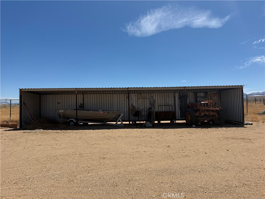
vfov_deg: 56.8
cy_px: 100
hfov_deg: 71.6
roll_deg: +2.0
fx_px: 184
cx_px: 132
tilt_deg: +1.1
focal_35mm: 24
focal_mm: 6.76
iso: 80
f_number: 1.78
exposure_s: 1/7353
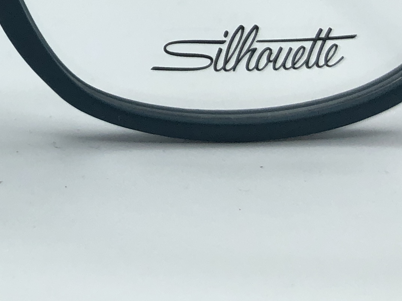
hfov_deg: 17.6
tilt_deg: -9.0
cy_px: -103
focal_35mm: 105
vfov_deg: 13.5
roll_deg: -0.3
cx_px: -113
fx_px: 1219
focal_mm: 4
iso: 32
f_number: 1.8
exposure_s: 1/1021
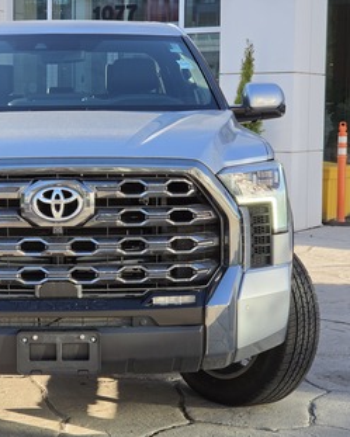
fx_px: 1178
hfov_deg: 16.8
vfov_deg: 21.0
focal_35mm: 91
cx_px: 72
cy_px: 220
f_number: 2.4
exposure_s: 1/273
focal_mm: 7
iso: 25
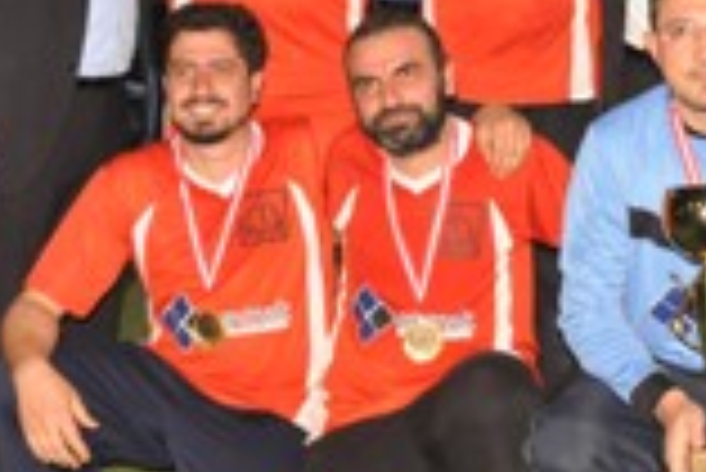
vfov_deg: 14.3
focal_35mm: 94
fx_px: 1845
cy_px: -4
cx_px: 836
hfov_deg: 20.3
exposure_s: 1/60
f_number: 6.3
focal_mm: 22
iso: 1100
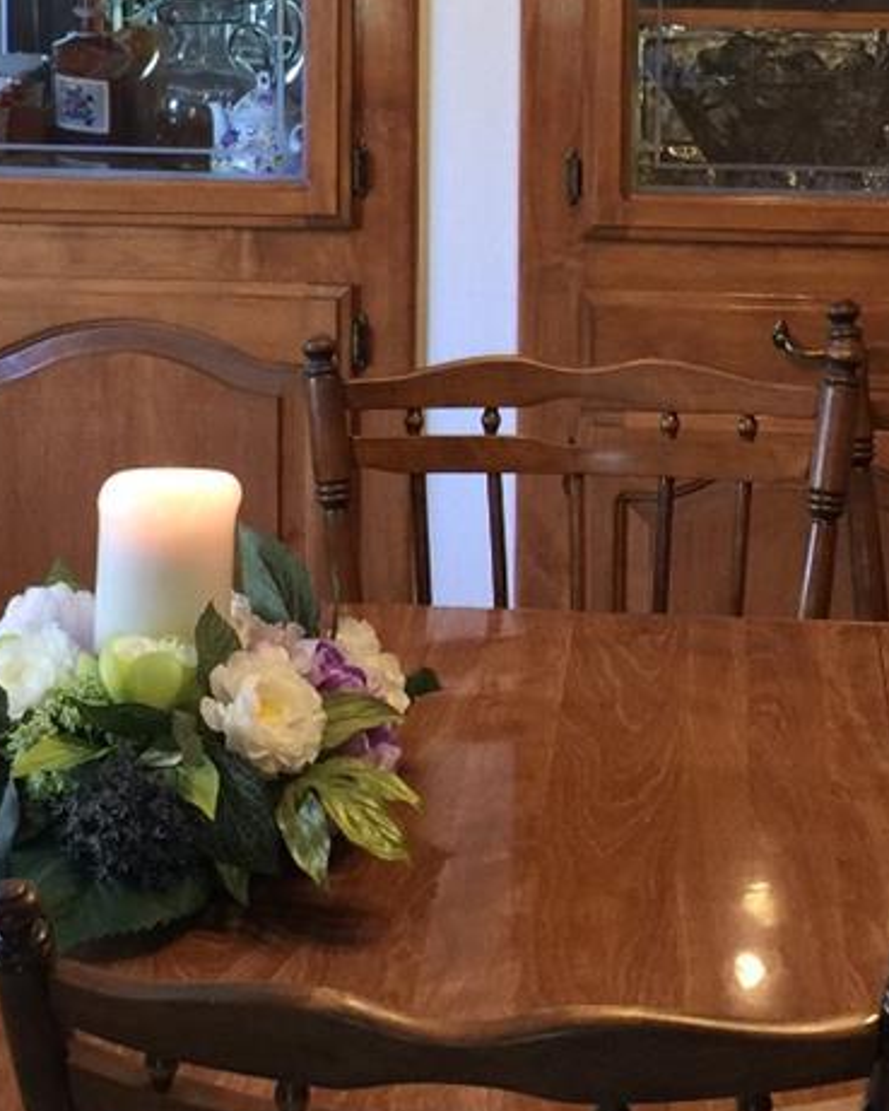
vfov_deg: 20.2
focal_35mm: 92
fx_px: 3025
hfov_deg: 16.7
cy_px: 36
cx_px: 422
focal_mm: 4.15
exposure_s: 1/15
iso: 50
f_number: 2.2
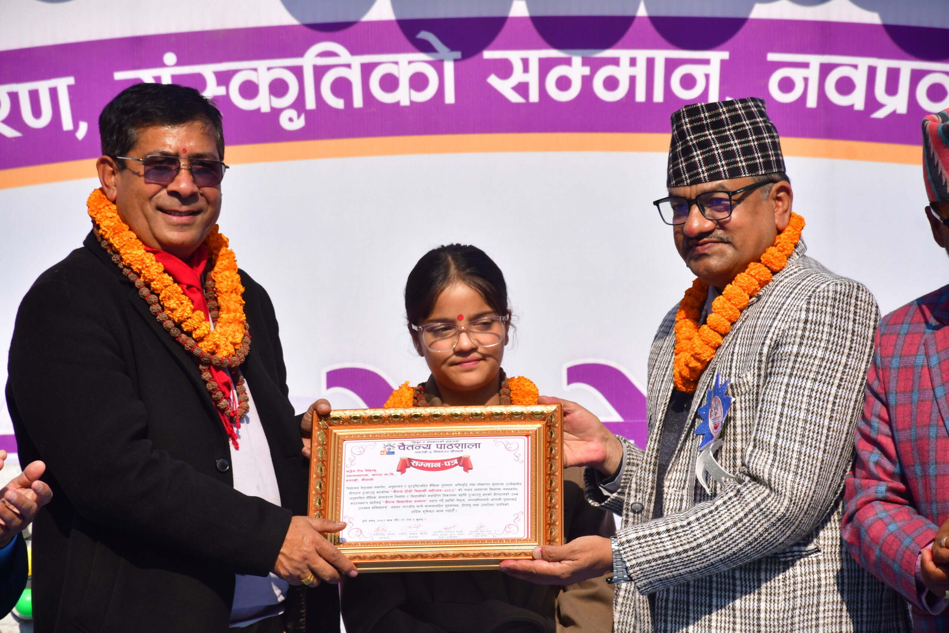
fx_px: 2952
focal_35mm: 112
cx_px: 474
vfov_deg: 12.2
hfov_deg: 18.3
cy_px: 316
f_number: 5.6
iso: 250
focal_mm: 75
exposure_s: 1/1000
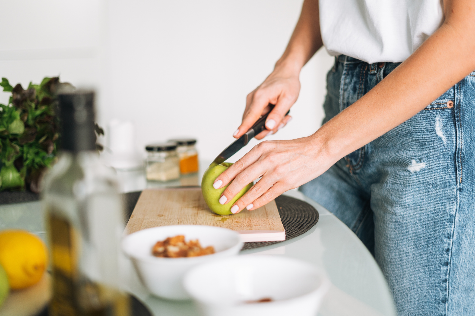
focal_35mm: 50
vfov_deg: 27.0
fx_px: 660
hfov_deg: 39.6
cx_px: 238
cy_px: 158
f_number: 2
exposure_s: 1/160
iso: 320
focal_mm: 50
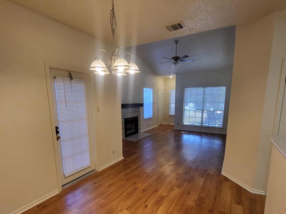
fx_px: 149
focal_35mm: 18
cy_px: 125
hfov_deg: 87.7
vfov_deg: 71.0
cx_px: 145
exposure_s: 1/60
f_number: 2.2
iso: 160
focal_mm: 1.74
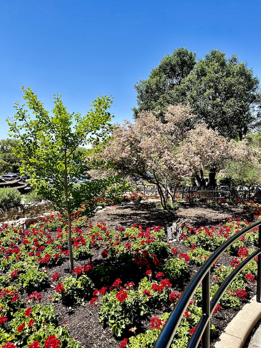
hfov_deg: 54.9
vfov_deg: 69.4
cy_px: 174
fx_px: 251
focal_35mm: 25
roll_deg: +0.8
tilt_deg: -5.4
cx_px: 130
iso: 32
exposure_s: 1/2203
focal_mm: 5.1
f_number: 1.6
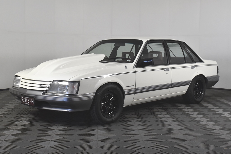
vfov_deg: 26.5
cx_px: 116
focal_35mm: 51
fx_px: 327
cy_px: 77
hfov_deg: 38.9
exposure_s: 1/400
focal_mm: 34
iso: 1600
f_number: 10
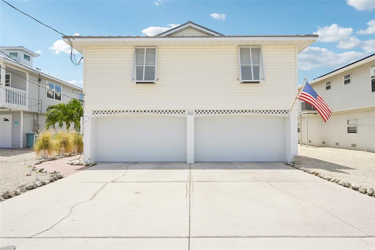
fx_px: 208
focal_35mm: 20
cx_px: 188
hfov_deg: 84.0
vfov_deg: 61.9
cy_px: 125
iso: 400
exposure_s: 1/2500
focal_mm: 20
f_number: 8
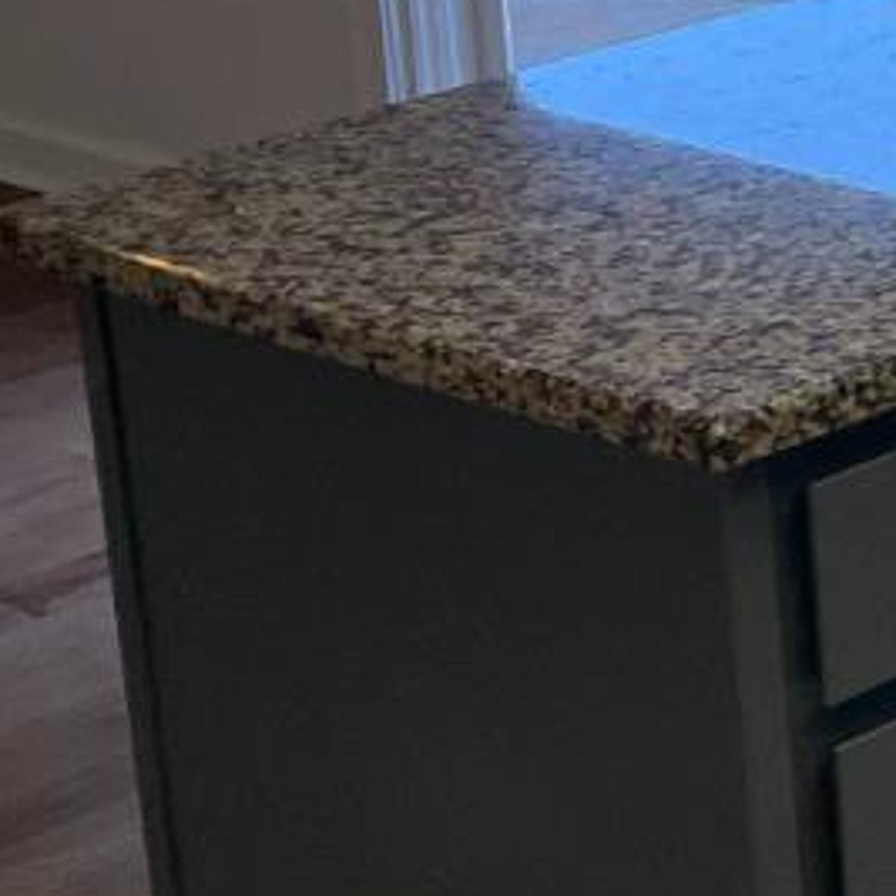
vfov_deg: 13.2
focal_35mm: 129
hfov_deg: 11.0
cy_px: -122
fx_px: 3778
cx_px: 2292
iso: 32
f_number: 1.6
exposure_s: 1/241
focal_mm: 4.2
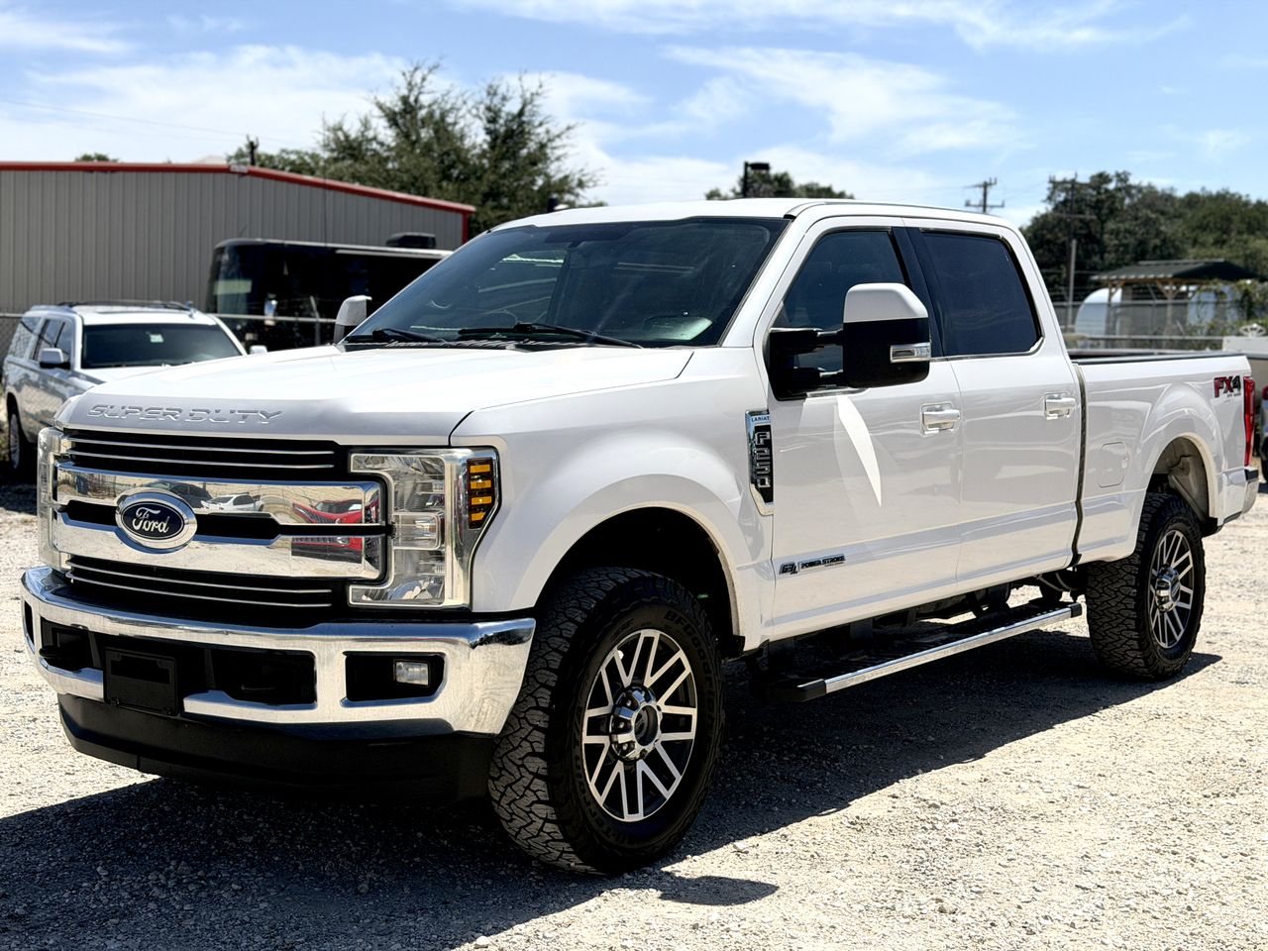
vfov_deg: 30.3
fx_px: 1758
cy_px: 476
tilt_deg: -4.5
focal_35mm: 48
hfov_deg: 39.7
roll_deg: -2.6
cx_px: 634
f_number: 1.78
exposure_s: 1/8772
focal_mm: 6.76
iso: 80
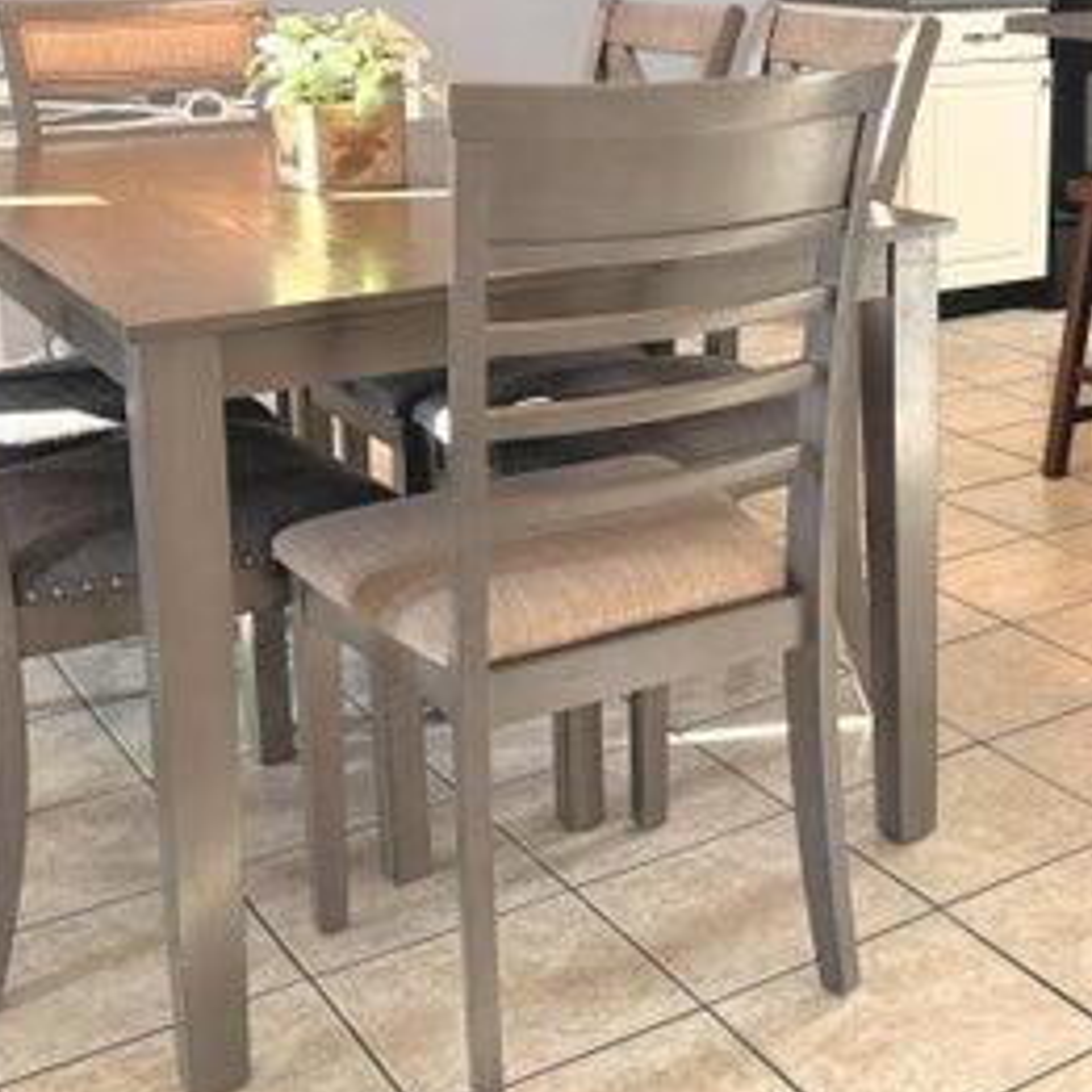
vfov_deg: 31.7
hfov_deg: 31.4
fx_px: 1856
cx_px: 962
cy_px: 172
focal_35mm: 52
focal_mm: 6.76
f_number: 1.78
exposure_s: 1/60
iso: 160
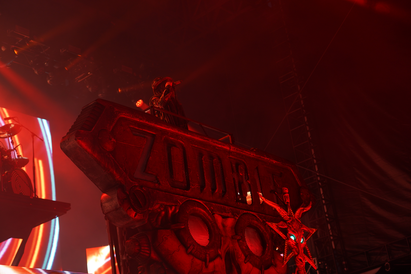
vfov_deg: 21.2
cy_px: 137
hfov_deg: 31.4
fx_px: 731
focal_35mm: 64
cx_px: 206
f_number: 4
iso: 320
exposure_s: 1/80
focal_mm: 64
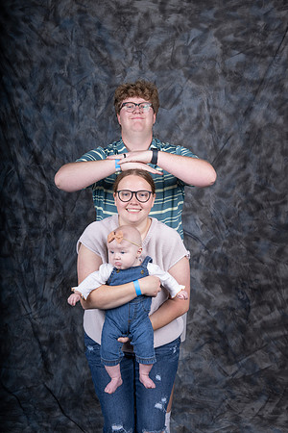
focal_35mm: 38
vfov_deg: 50.7
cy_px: 216
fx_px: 456
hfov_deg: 35.1
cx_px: 144
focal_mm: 38
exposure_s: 1/250
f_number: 8
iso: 100
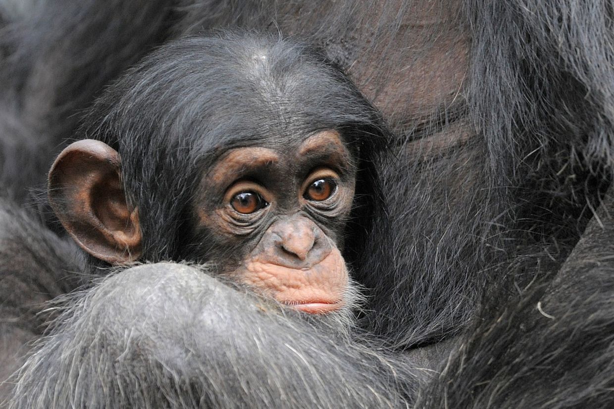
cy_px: 204
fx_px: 8525
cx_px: 307
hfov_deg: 4.1
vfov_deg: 2.7
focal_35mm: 500
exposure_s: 1/250
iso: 800
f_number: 4.5
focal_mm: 500
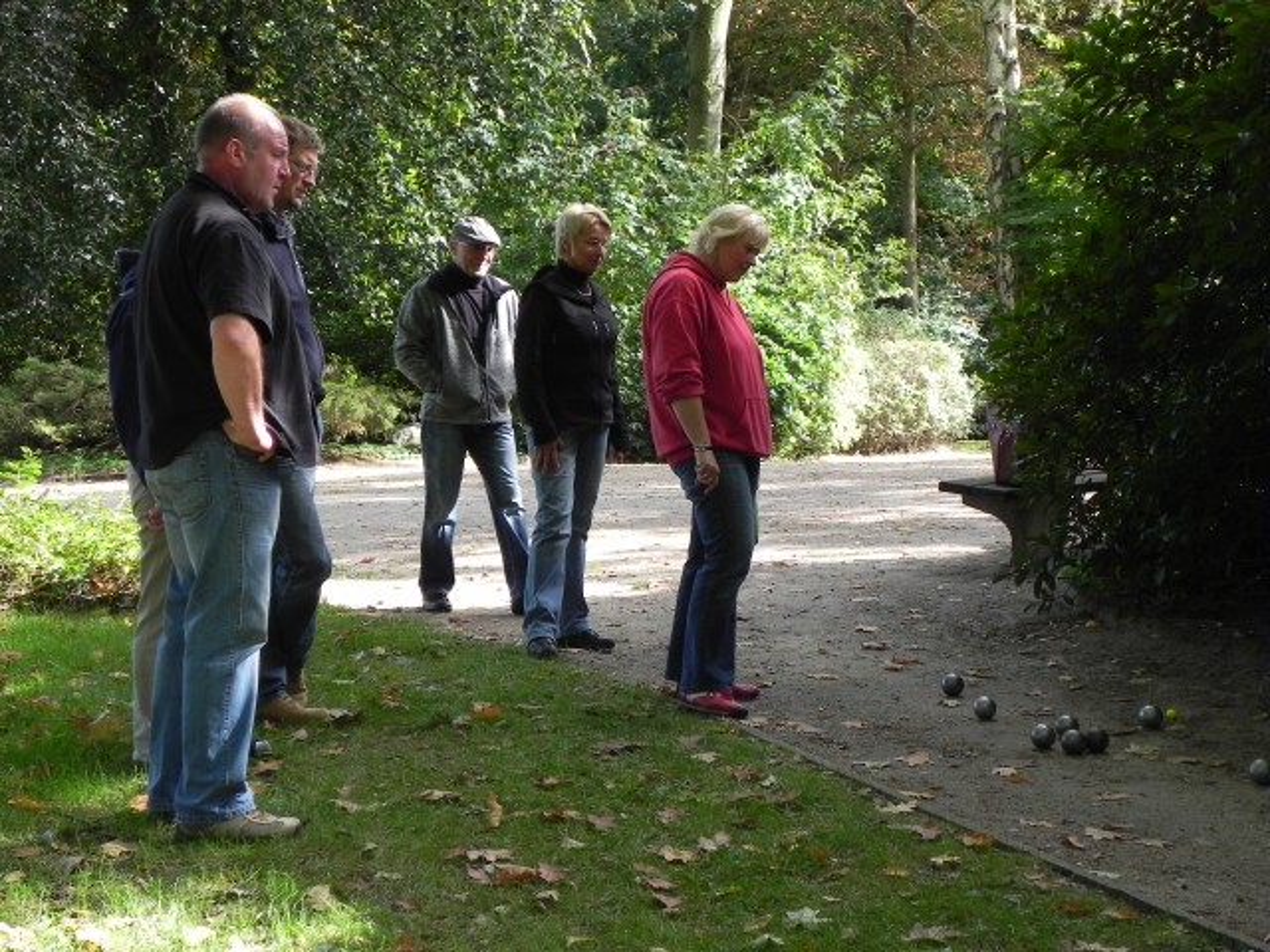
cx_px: 635
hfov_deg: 26.0
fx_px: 2752
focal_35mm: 75
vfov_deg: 19.6
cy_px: 476
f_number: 4
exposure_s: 1/124
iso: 160
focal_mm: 13.4
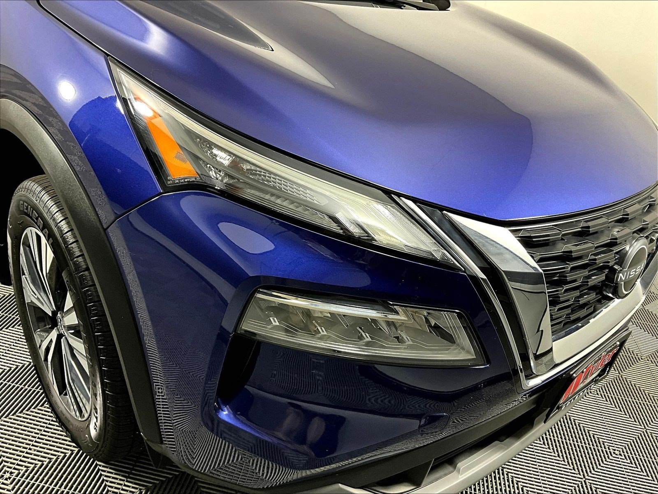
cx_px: 329
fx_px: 551
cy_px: 247
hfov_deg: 61.7
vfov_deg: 48.2
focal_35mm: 29
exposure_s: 1/60
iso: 50
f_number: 1.8
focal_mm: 3
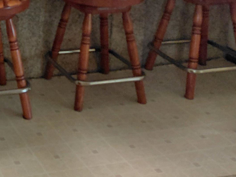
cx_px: -62
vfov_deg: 18.5
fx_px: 491
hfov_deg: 24.1
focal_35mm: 72
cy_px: -76
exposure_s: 1/40
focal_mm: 4.69
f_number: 1.8
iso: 320
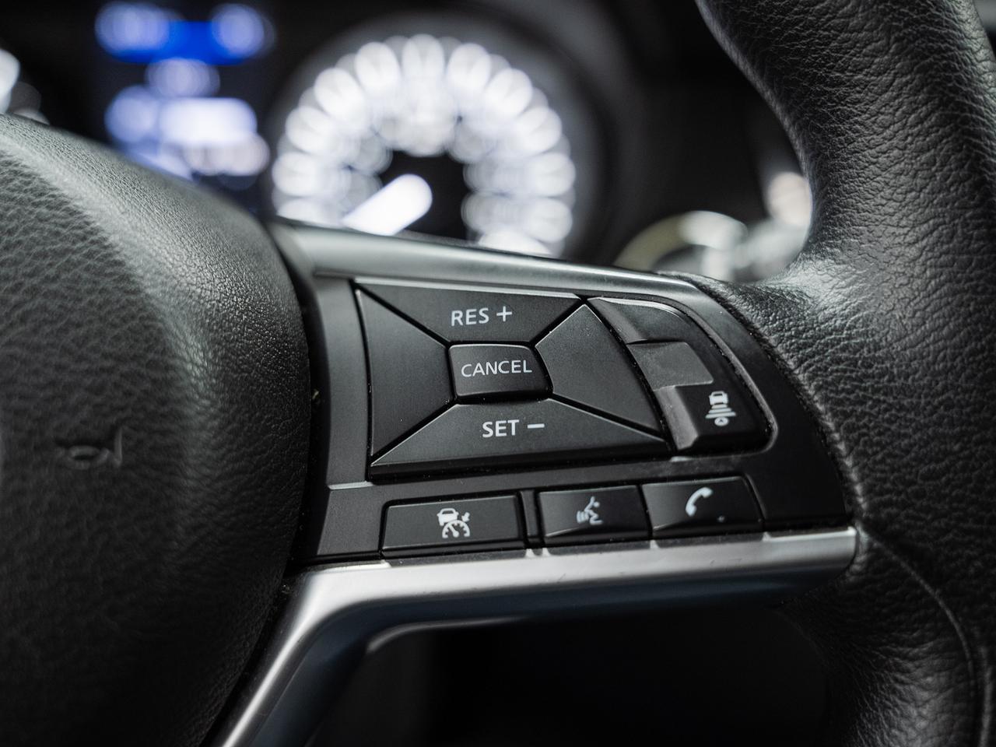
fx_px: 1099
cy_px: 374
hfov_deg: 48.8
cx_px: 498
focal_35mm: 38
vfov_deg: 37.6
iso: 1000
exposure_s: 1/30
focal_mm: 35.3
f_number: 3.5
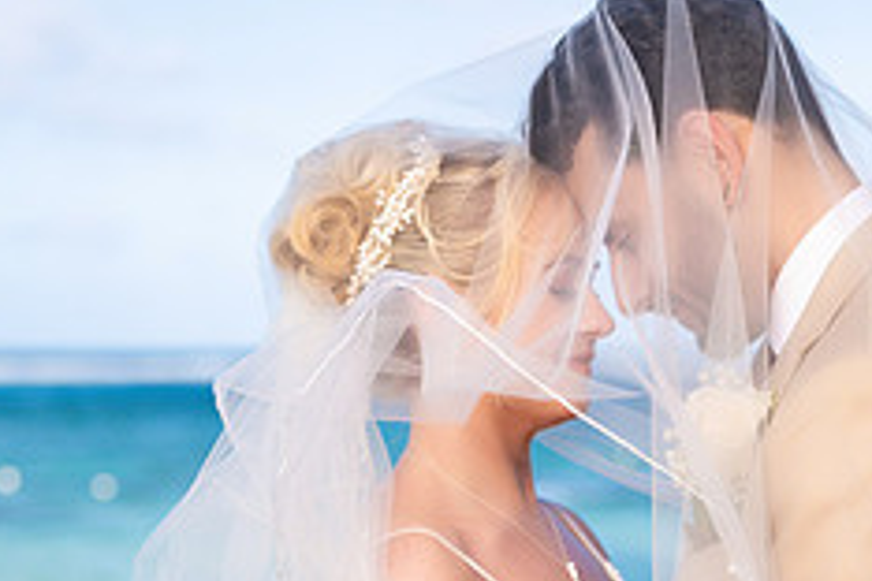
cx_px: 611
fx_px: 3003
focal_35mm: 124
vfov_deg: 11.0
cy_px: 568
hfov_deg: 16.5
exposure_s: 1/2000
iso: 160
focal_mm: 50
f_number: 2.5
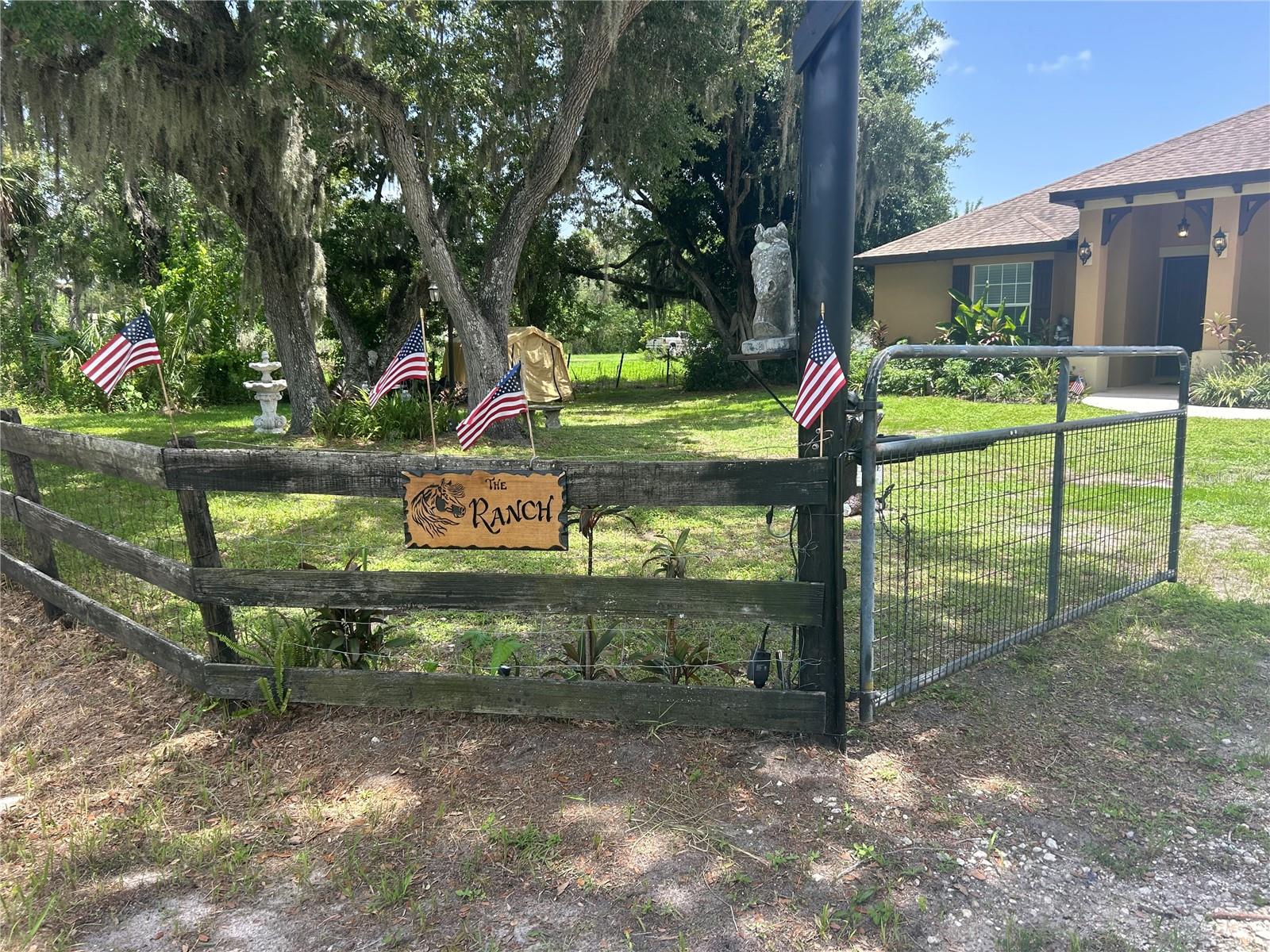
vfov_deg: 53.1
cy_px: 476
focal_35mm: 26
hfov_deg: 67.3
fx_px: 954
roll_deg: +1.6
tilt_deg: -8.1
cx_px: 635
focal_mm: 5.7
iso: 50
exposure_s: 1/1058
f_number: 1.5
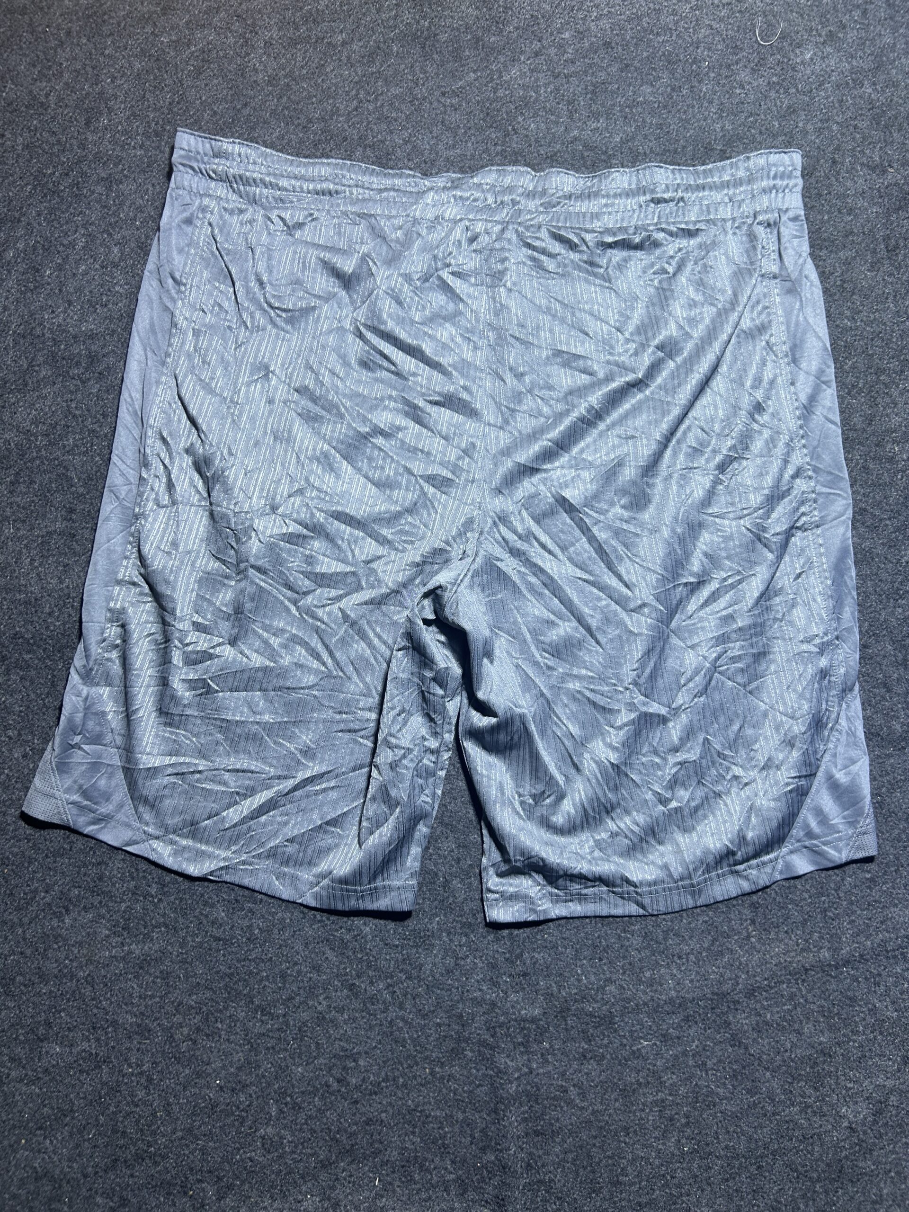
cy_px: 606
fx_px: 910
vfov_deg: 67.3
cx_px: 454
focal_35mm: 26
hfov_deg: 53.1
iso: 80
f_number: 1.5
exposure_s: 1/50
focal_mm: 5.7
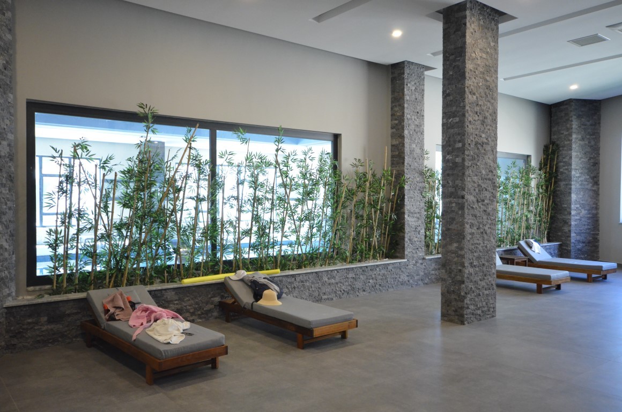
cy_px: 206
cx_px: 311
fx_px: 517
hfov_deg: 62.0
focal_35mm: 30
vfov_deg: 43.4
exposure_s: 1/30
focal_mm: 20
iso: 2200
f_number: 5.6
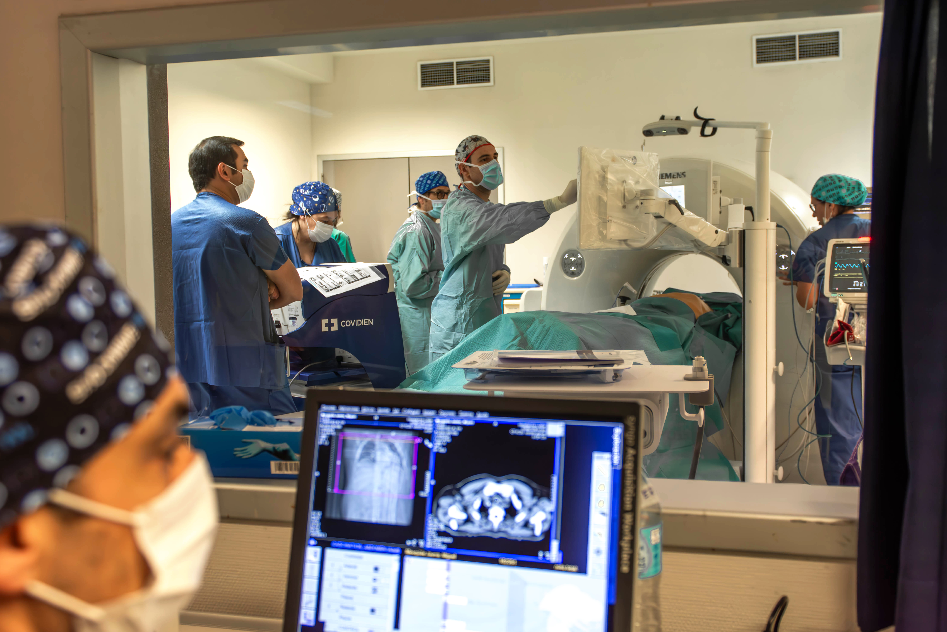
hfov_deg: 53.1
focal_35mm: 36
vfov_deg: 36.9
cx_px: 474
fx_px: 947
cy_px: 316
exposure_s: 1/200
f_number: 2.8
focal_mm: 24
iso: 1000
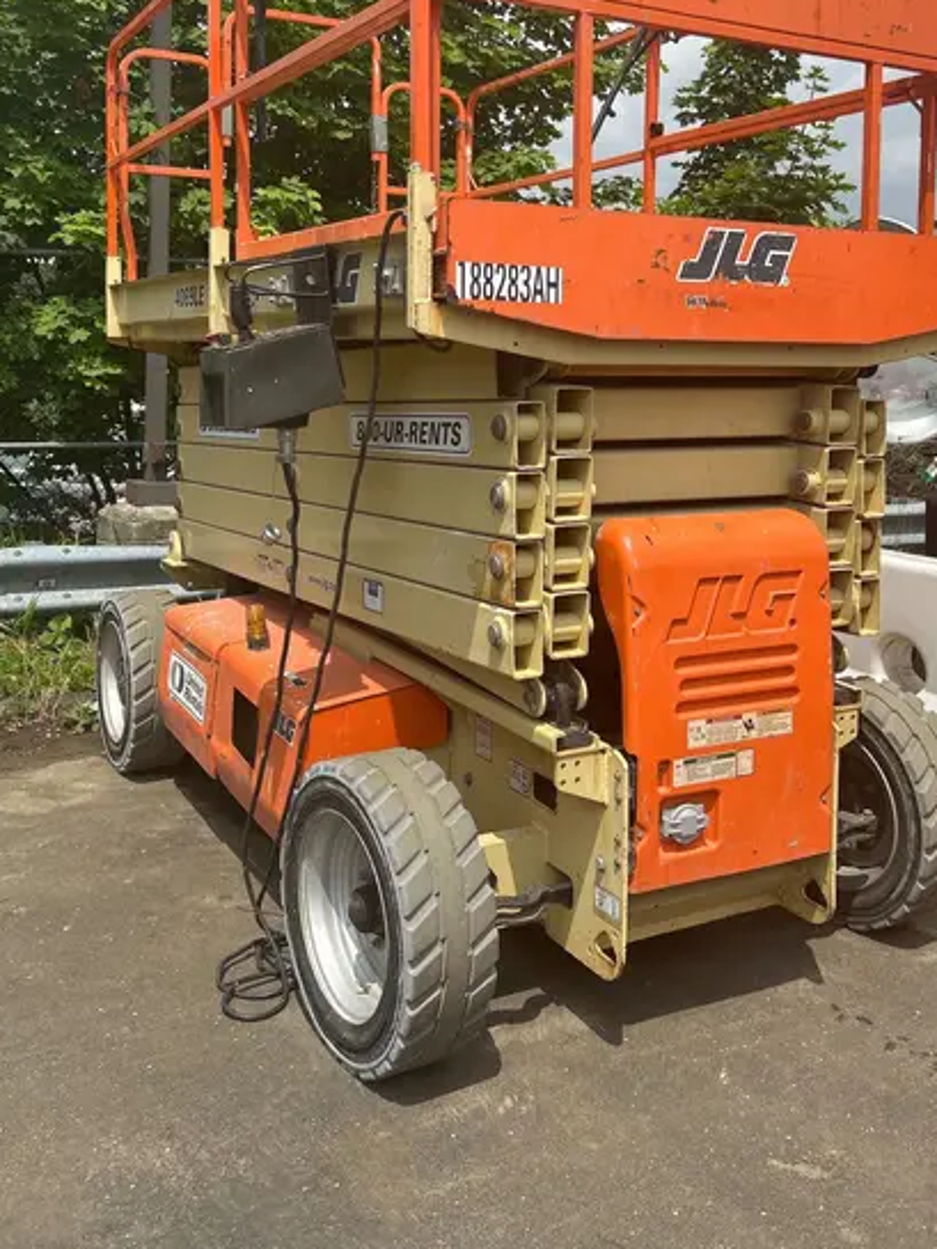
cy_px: 423
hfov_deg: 40.7
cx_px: 511
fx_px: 1263
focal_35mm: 35
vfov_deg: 51.7
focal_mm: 5.7
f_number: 1.5
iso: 50
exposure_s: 1/4274
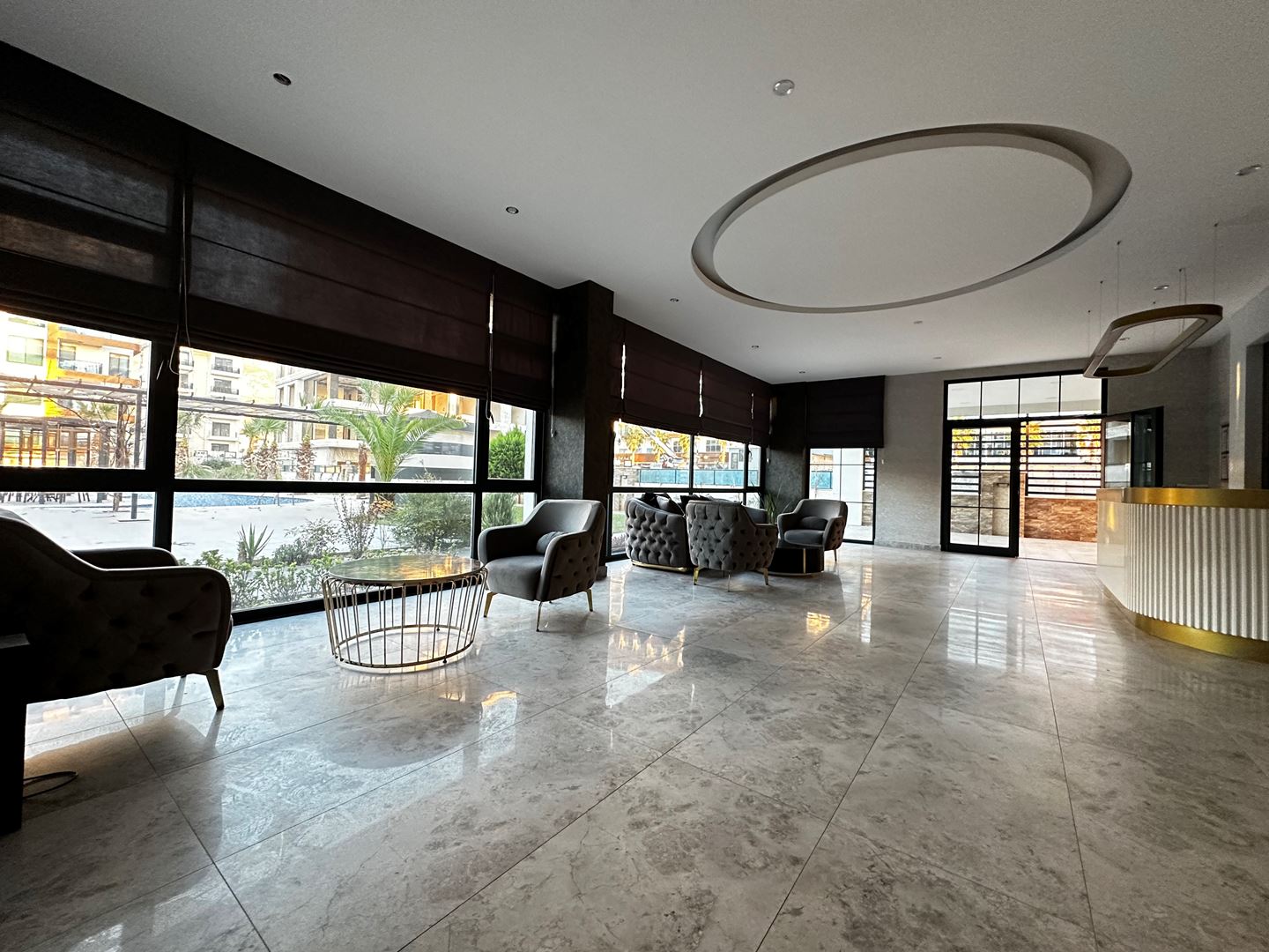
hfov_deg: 102.1
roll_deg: -1.0
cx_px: 634
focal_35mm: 14
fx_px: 513
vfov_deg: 85.7
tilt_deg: -0.1
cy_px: 476
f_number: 2.2
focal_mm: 2.22
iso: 400
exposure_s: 1/60
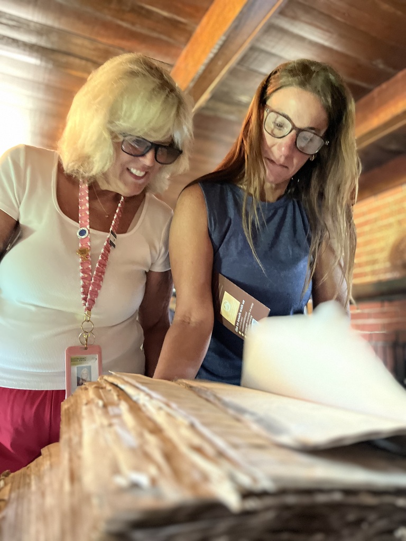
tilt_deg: +7.7
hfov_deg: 53.1
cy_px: 270
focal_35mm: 26
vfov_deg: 67.3
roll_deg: -1.2
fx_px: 407
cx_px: 203
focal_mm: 5.1
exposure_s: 1/24
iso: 1000
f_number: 1.6
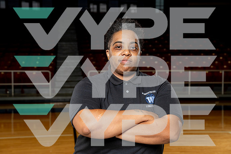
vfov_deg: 22.6
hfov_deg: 33.4
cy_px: 77
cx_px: 116
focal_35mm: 60
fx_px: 385
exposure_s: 1/250
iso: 640
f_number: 5.6
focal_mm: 60
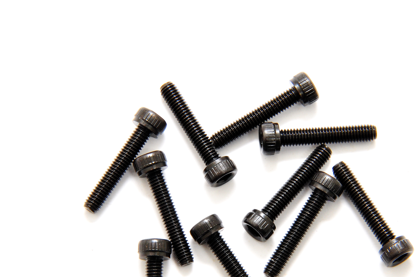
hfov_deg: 5.9
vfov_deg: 3.9
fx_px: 4044
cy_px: 194
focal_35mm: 349
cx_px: 241
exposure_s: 1/60
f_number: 20
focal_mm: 155
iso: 400
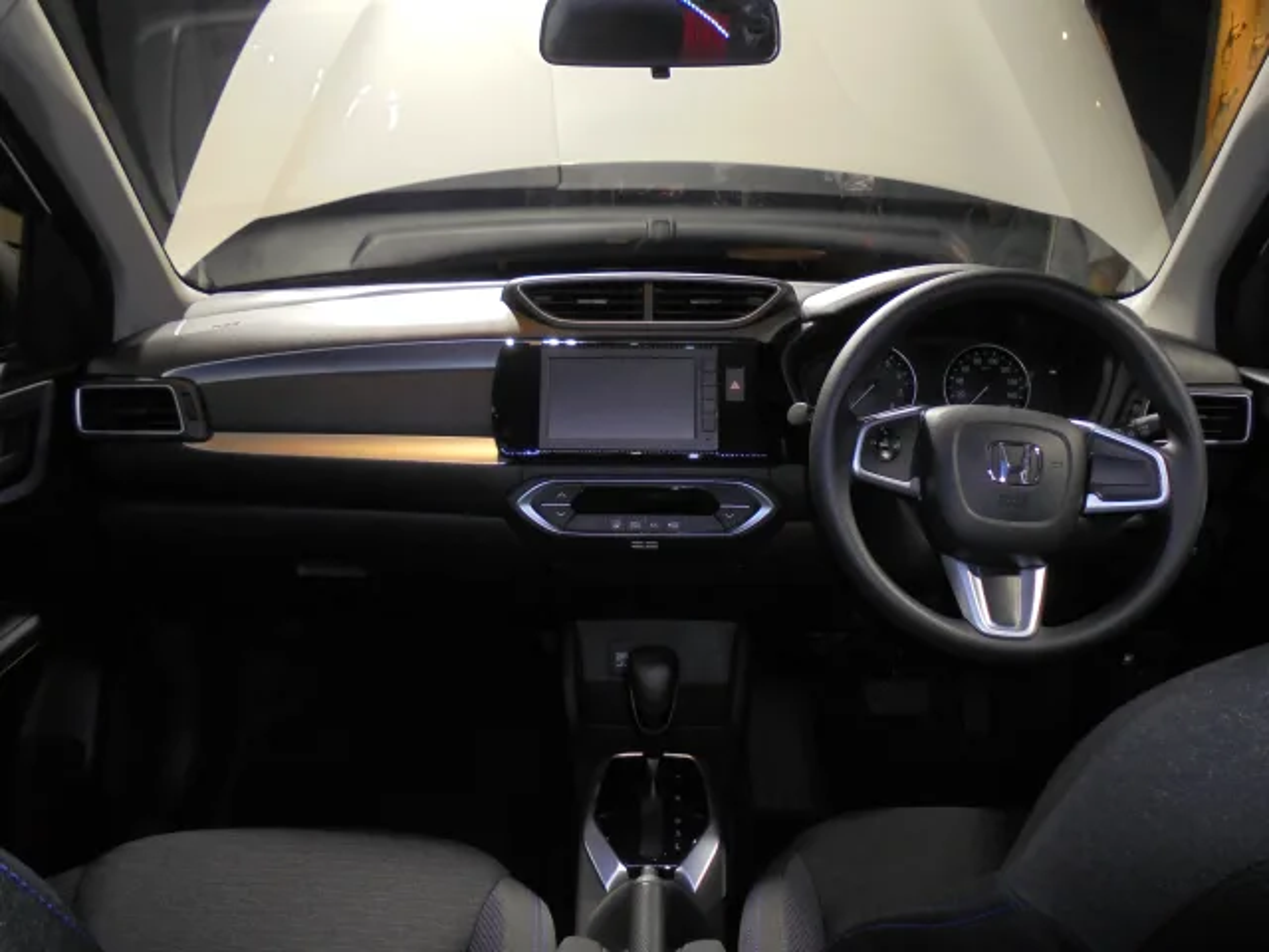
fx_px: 1063
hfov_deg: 61.7
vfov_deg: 48.2
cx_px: 634
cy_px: 476
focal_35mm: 29
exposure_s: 1/60
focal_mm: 5.3
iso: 200
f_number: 3.7
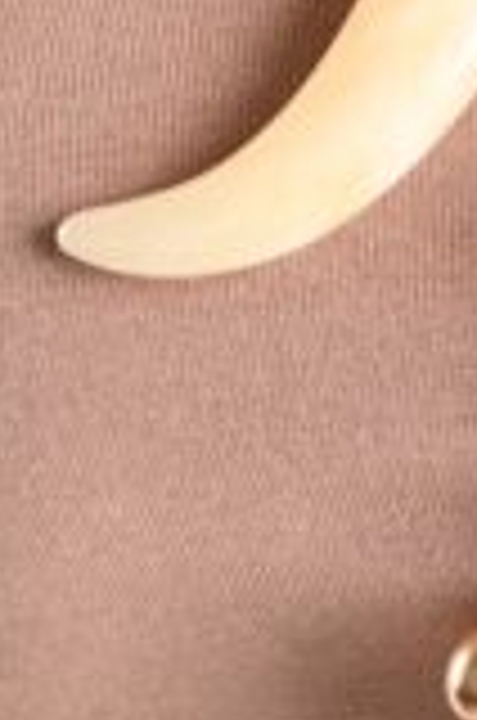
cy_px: -83
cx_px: 32
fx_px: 6567
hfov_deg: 4.2
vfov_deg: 6.2
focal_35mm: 329
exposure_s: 1/125
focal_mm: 70
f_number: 9
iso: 125
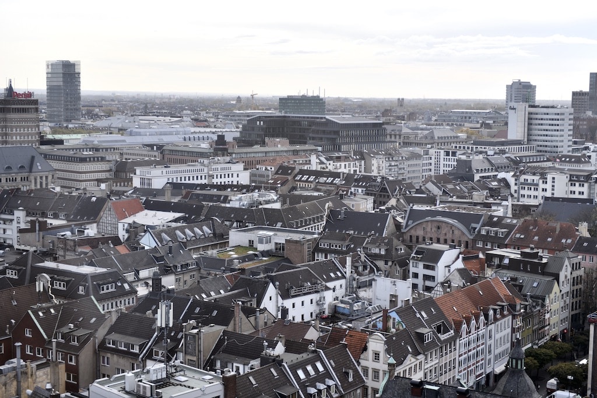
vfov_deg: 26.0
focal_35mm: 52
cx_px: 298
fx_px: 862
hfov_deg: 38.2
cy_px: 199
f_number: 2.8
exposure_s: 1/250
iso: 64
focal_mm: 52
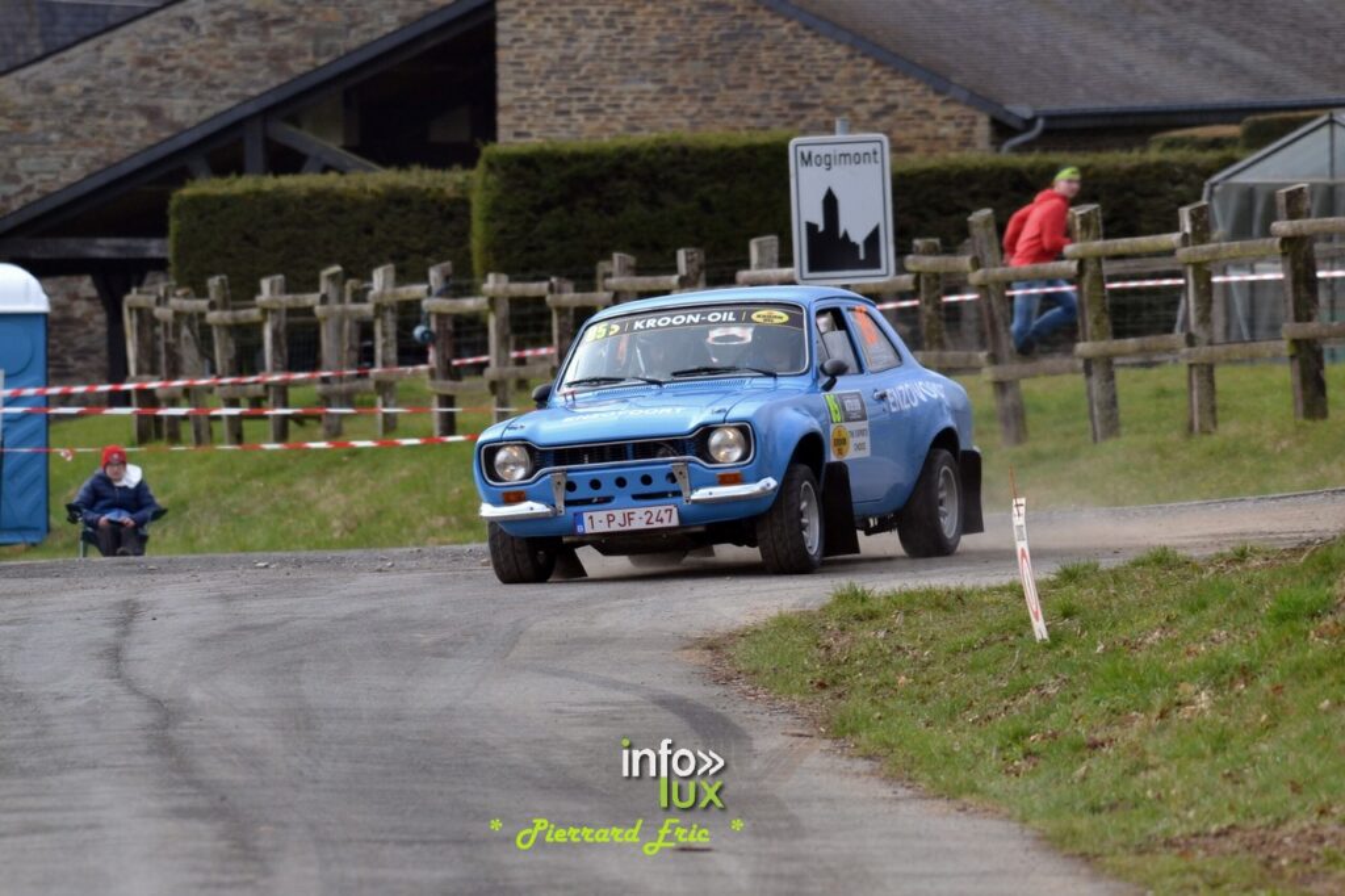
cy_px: 448
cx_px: 672
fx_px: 16246
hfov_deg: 4.7
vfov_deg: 3.2
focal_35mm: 435
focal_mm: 290
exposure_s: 1/640
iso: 400
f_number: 6
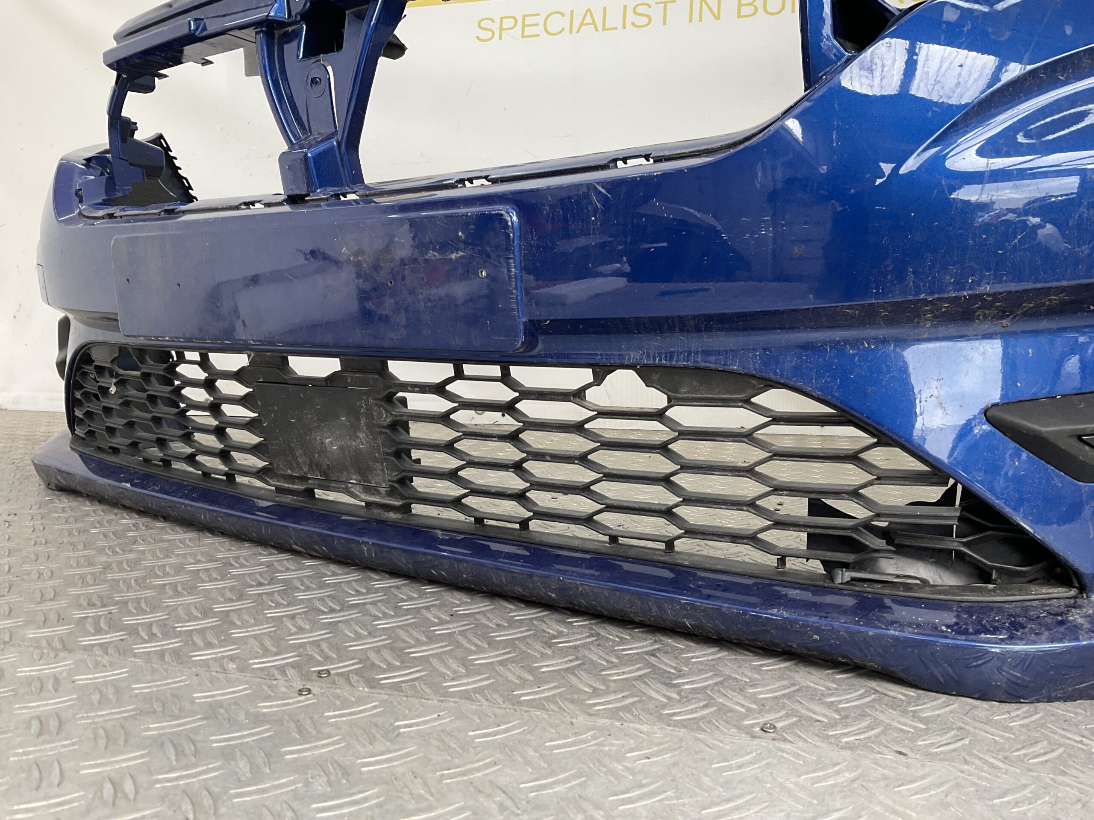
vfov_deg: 48.2
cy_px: 410
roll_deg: -2.2
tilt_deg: -6.9
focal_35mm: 29
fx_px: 917
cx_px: 547
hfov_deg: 61.7
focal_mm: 3
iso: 25
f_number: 1.8
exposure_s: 1/120
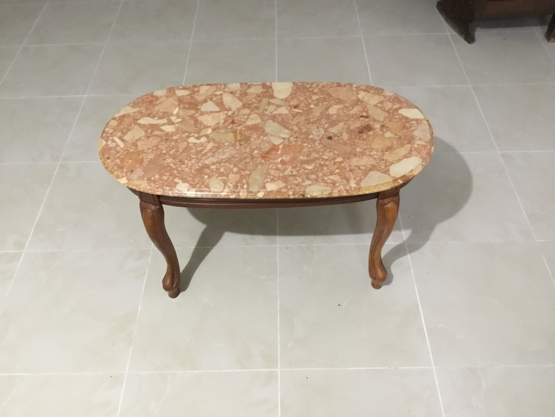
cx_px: 278
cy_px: 208
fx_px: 497
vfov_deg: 45.4
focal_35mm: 31
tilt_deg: -49.4
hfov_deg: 58.4
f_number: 2.4
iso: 500
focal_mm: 3.3
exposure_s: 1/17
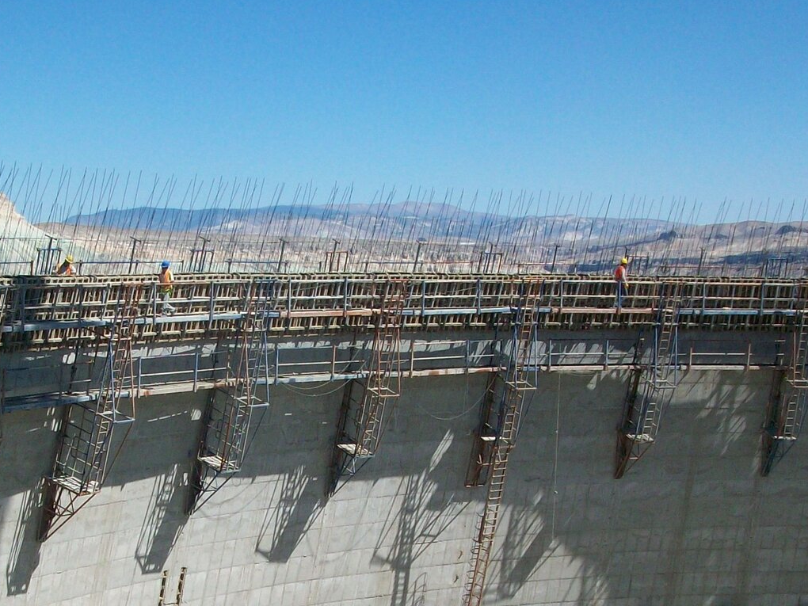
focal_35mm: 64
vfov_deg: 22.3
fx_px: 1494
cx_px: 356
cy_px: 568
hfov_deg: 30.2
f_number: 5.5
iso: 80
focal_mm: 5.7
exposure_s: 1/534
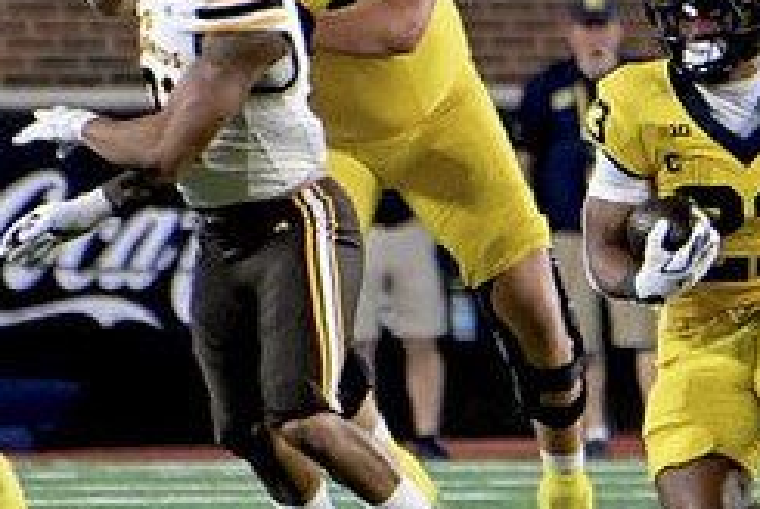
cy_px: 234
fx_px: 26251
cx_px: 741
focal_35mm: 1242
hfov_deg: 1.7
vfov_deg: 1.1
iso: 6400
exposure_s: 1/1000
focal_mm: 350
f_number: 5.6
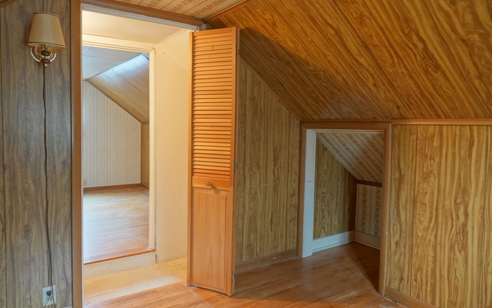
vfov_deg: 49.3
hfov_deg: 72.5
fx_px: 335
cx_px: 247
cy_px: 147
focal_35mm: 25
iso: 2500
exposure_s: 1/30
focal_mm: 8.8
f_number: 2.4
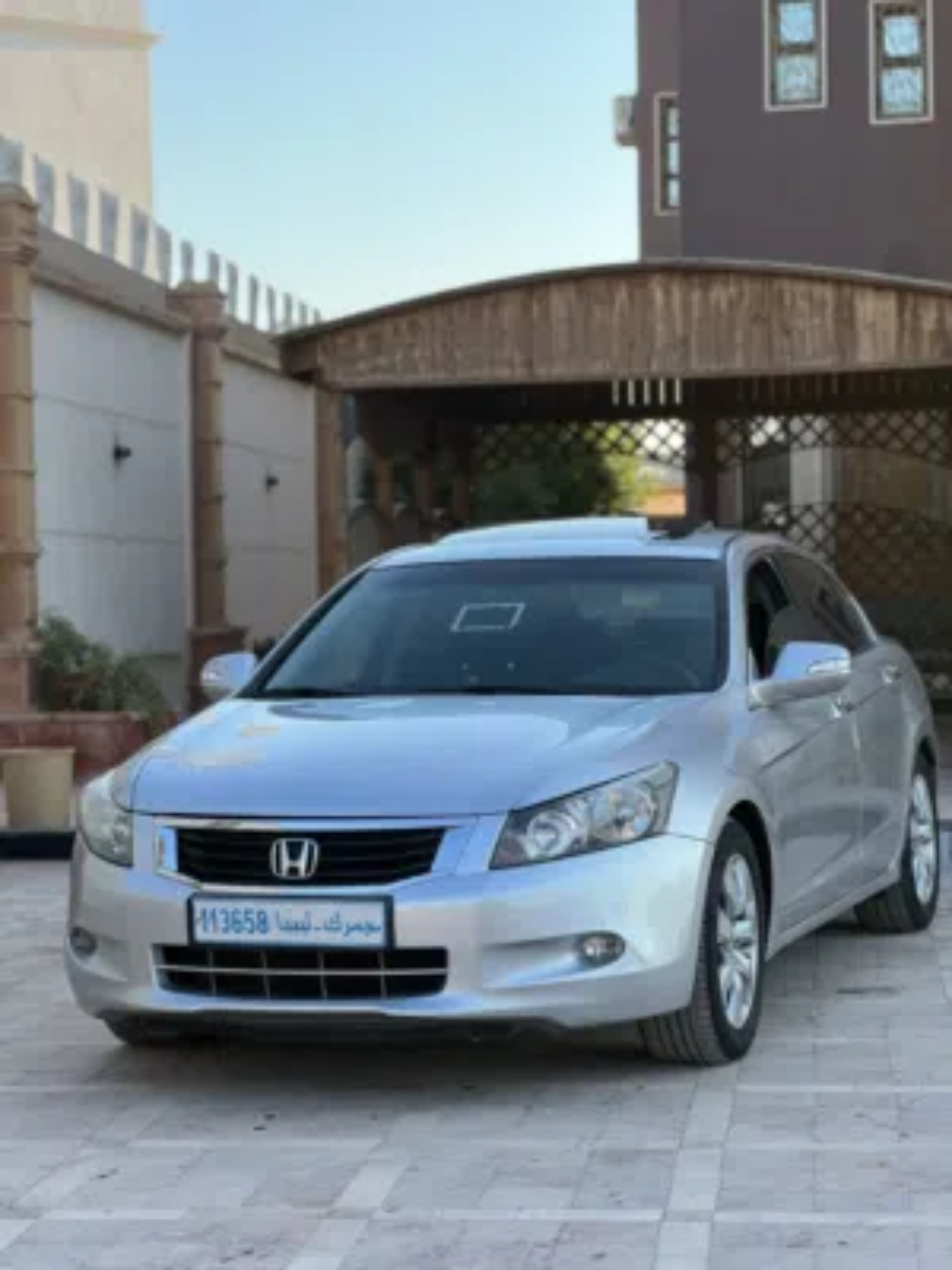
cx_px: 476
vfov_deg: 25.3
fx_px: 2824
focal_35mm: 77
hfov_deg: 19.1
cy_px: 635
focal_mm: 9
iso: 25
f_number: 2.8
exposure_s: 1/144
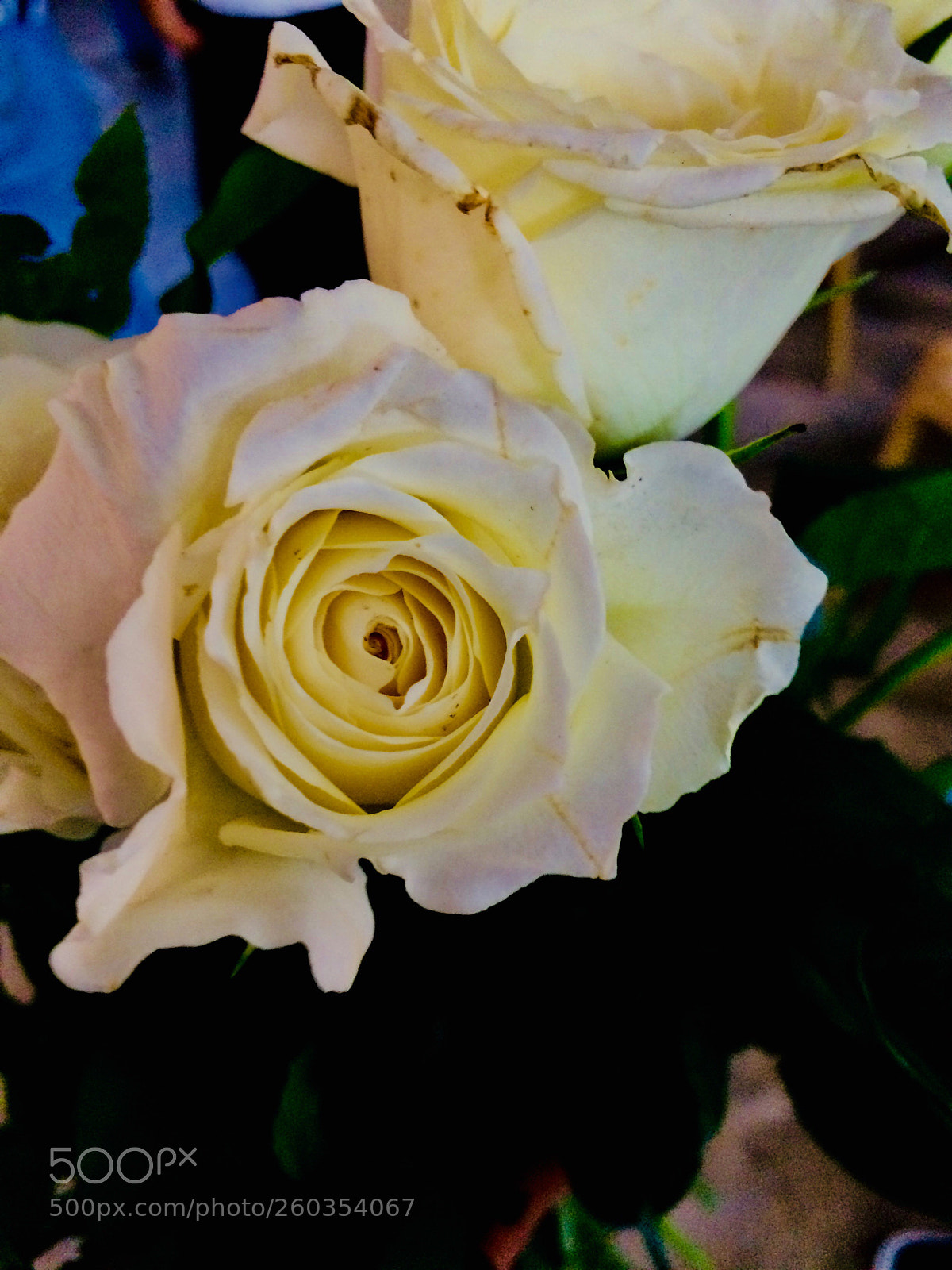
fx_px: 1063
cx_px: 476
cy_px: 635
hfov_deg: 48.2
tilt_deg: -49.6
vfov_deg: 61.7
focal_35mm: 29
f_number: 2.2
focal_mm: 4.15
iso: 160
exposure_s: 1/30
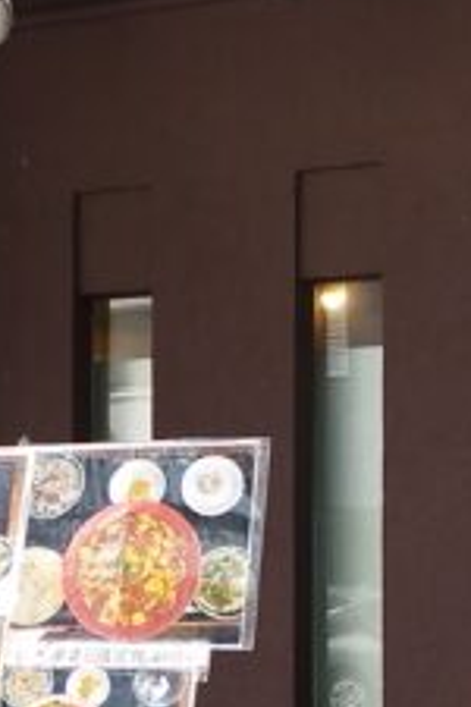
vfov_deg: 21.0
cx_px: -367
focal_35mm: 96
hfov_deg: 13.0
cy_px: 572
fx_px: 1884
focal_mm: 4.7
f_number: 1.79
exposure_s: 1/234
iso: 49
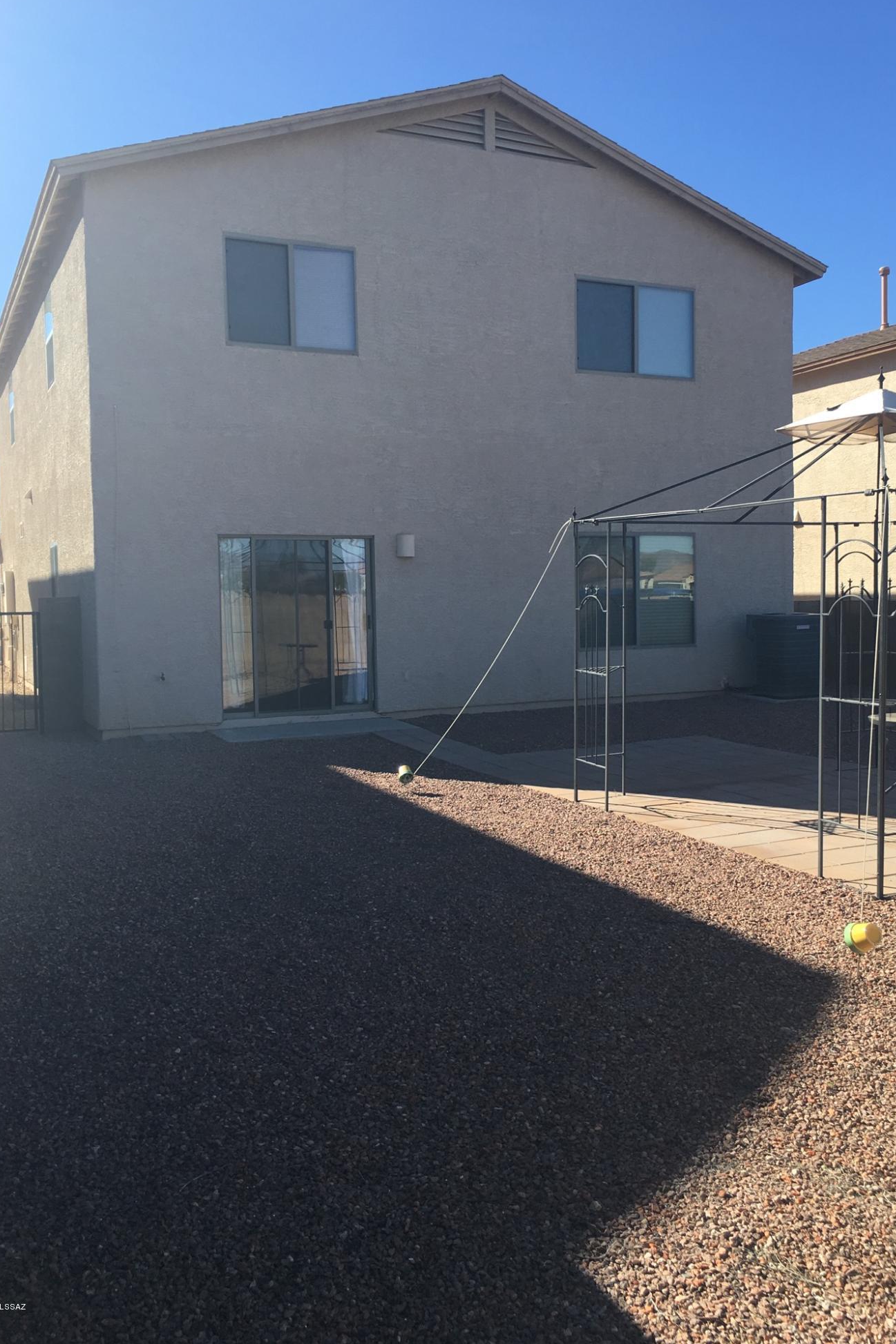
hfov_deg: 42.3
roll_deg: +0.7
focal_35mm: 31
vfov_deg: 60.3
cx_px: 479
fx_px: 1157
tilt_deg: -0.8
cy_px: 660
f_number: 2.2
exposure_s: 1/1012
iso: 25
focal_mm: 4.15
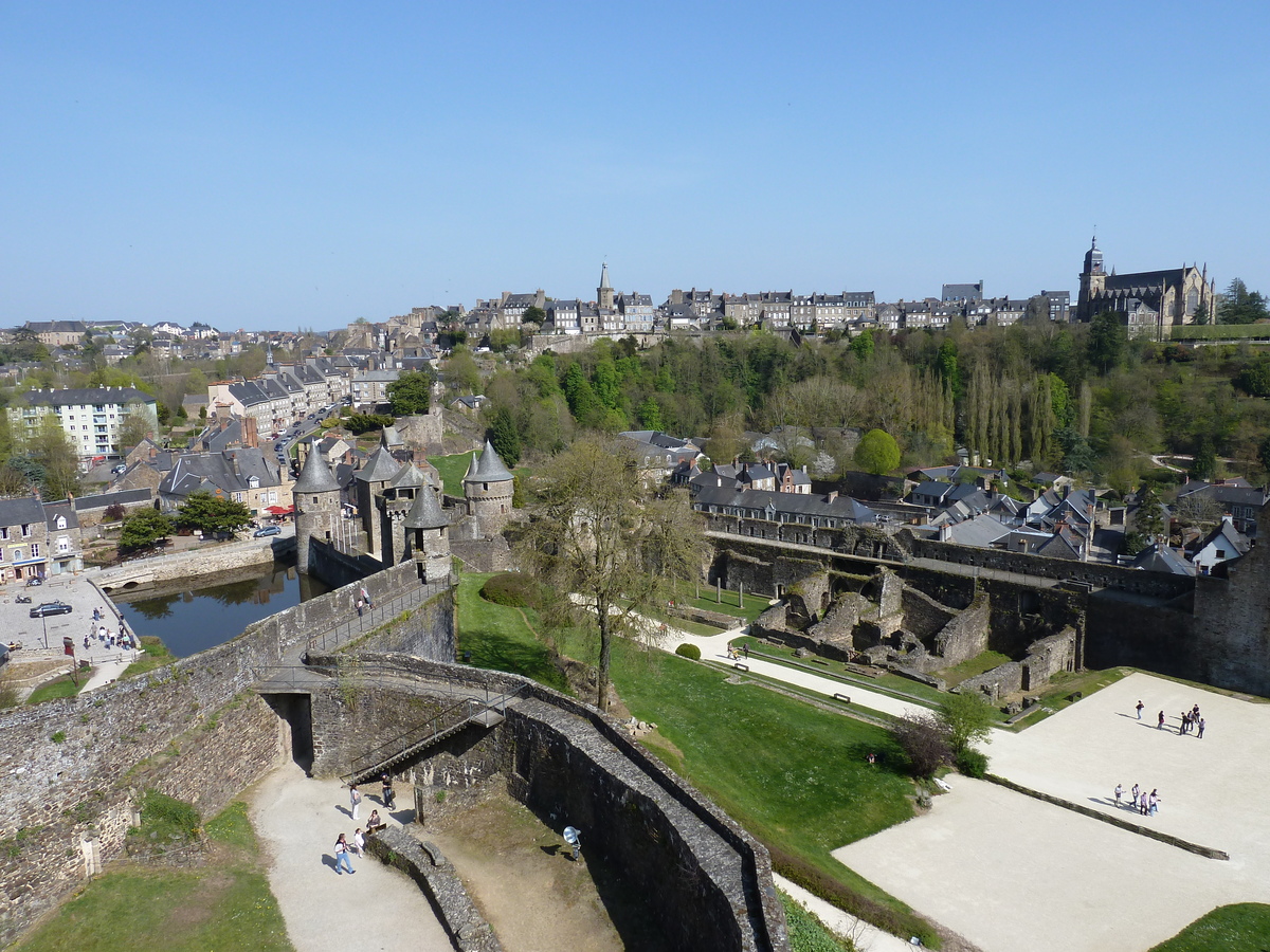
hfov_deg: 69.4
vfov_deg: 54.9
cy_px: 476
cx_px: 635
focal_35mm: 25
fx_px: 917
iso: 80
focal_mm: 4.1
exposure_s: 1/400
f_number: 4.5
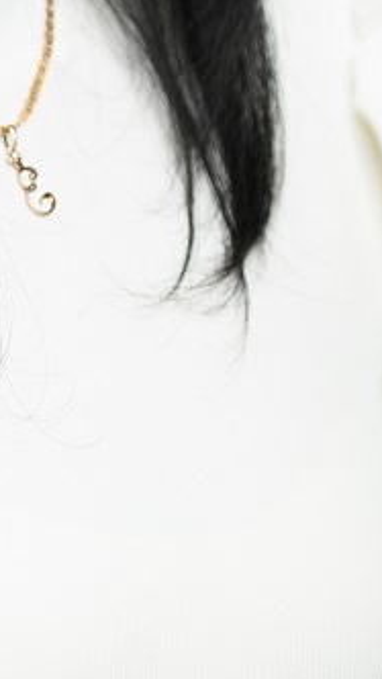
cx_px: -97
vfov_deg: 4.9
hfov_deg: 2.7
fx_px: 7969
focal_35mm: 443
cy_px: -110
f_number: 2.8
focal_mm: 116
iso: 100
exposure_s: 1/200
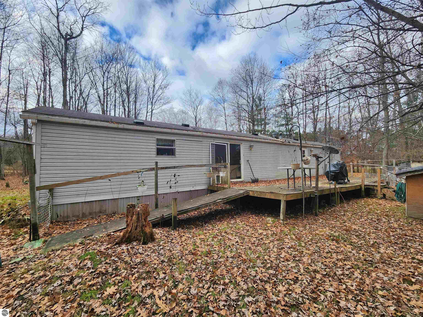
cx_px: 212
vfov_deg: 89.9
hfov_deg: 106.2
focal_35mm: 13
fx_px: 159
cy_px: 158
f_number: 2.2
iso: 50
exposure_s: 1/621
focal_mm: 2.2
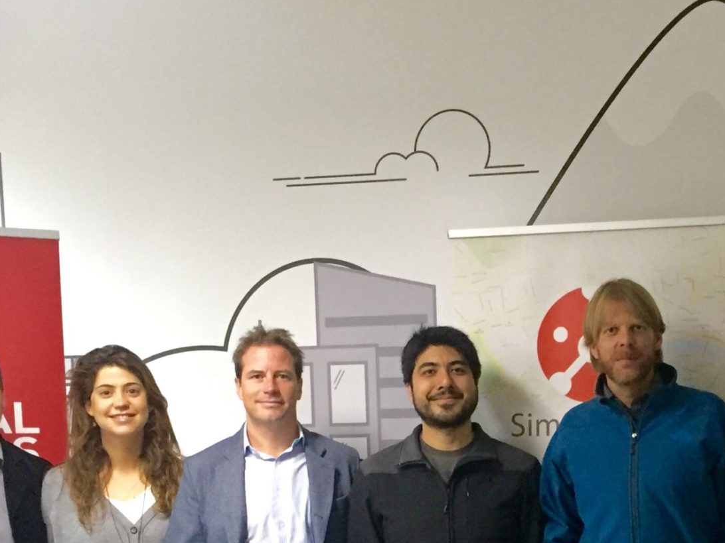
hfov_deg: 28.0
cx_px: 569
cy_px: 613
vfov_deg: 20.5
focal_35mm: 68
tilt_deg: -5.5
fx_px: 1424
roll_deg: -0.1
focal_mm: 4.15
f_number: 2.2
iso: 250
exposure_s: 1/33
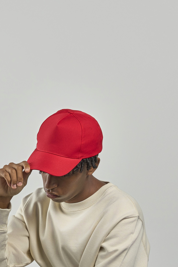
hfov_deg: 11.2
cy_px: 158
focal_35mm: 122
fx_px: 905
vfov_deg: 16.8
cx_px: 54
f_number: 9
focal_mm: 50
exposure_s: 1/160
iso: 320
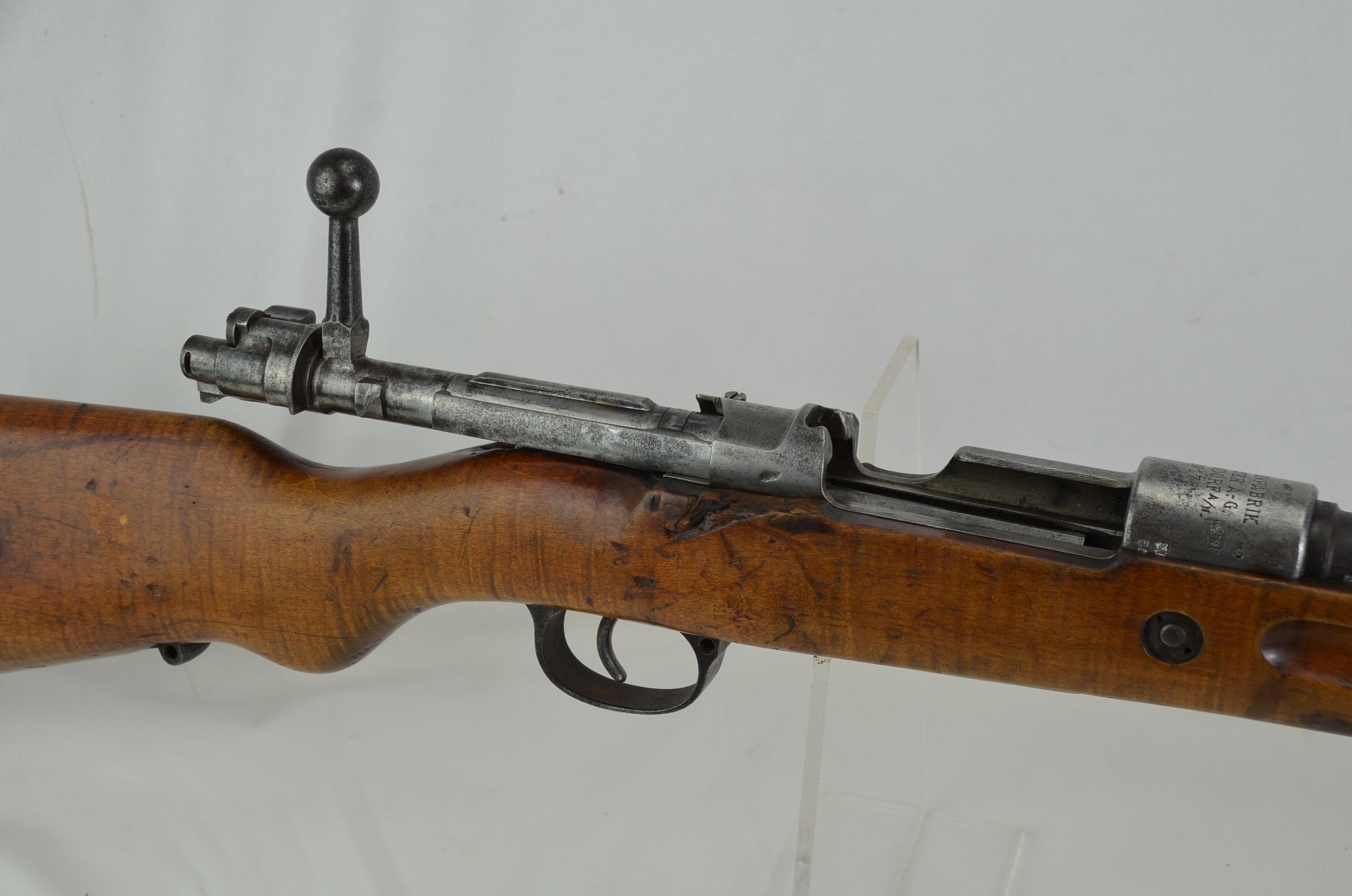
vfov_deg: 25.6
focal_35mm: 52
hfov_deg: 37.9
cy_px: 448
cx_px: 676
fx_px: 1968
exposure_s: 1/125
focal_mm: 35
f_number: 5.6
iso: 400
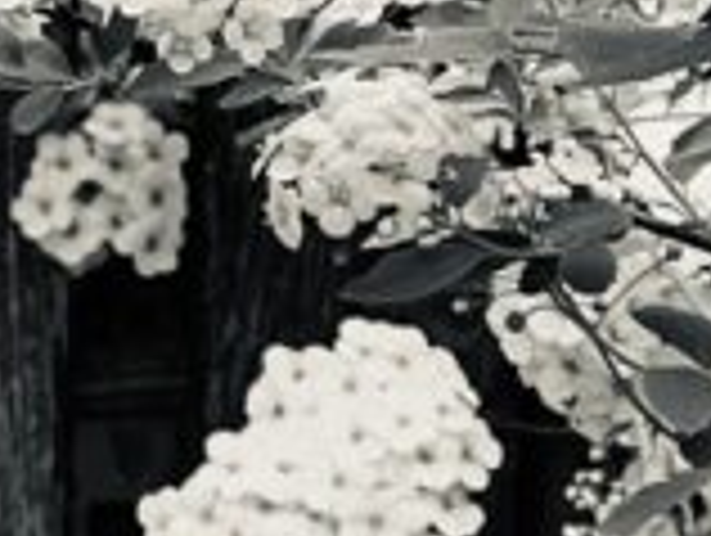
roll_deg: -0.2
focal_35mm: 499
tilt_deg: -5.9
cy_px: -541
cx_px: -760
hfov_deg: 3.9
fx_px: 10265
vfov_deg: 3.0
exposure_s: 1/121
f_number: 2.8
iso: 80
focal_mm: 9
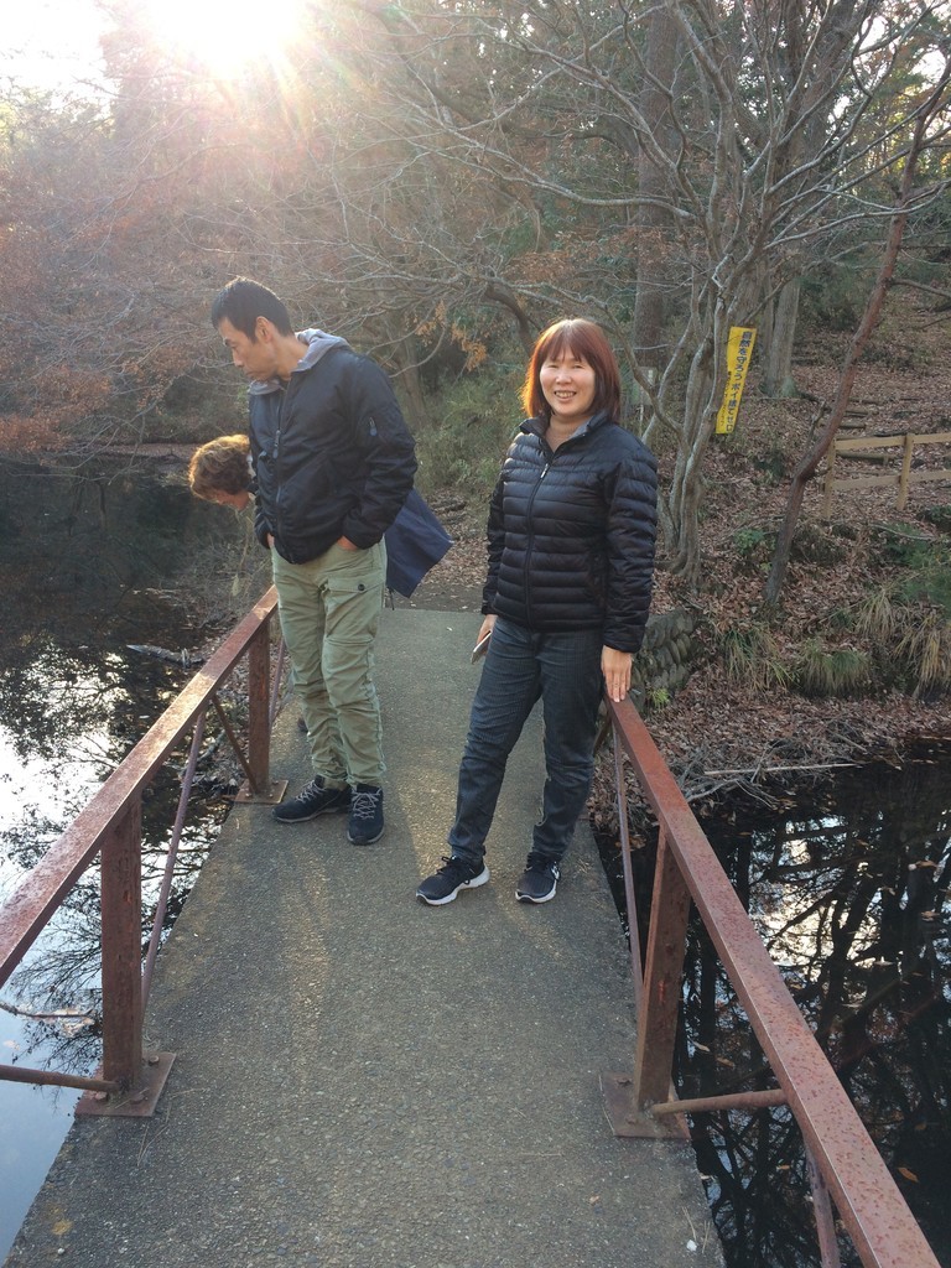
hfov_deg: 48.2
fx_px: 1062
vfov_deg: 61.7
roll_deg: -1.3
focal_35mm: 29
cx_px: 476
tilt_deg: -15.1
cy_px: 634
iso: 50
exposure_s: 1/120
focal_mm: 4.15
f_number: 2.2
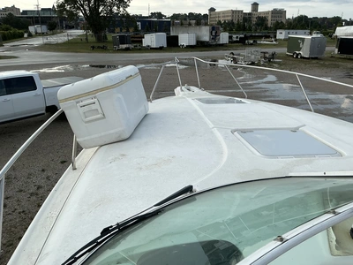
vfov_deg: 49.7
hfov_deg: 63.4
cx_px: 176
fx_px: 286
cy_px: 132
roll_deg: +1.7
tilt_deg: -17.0
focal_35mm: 28
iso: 25
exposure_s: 1/1984
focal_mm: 3
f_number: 1.8
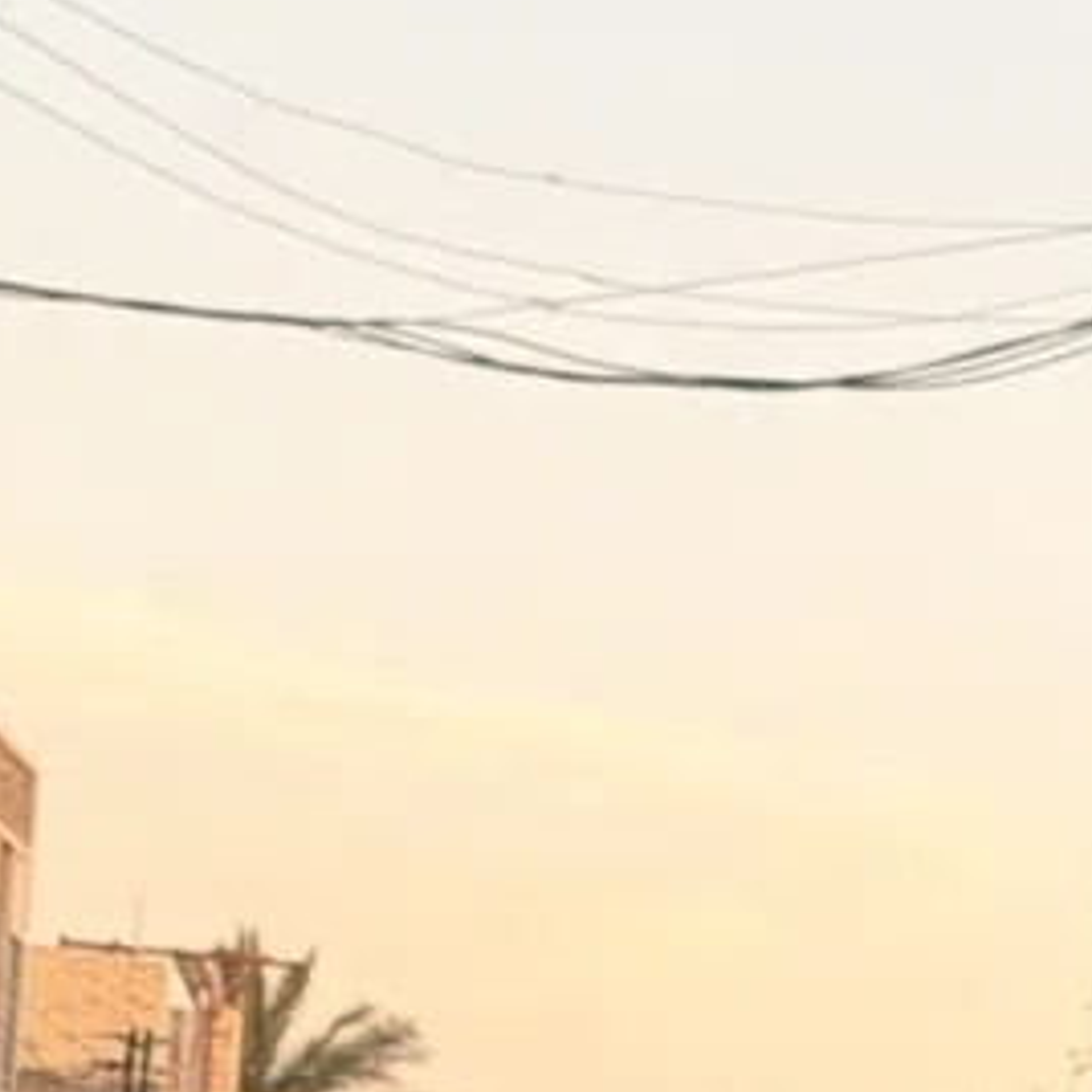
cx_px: 1385
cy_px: 2422
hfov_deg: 8.0
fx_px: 7709
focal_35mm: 216
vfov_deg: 7.7
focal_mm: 6.76
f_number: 1.78
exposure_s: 1/243
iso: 64
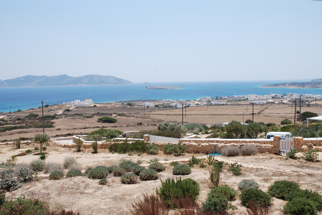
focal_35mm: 36
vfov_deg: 37.0
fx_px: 322
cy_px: 108
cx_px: 161
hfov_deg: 53.1
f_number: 8
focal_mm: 24
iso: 100
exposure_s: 1/250
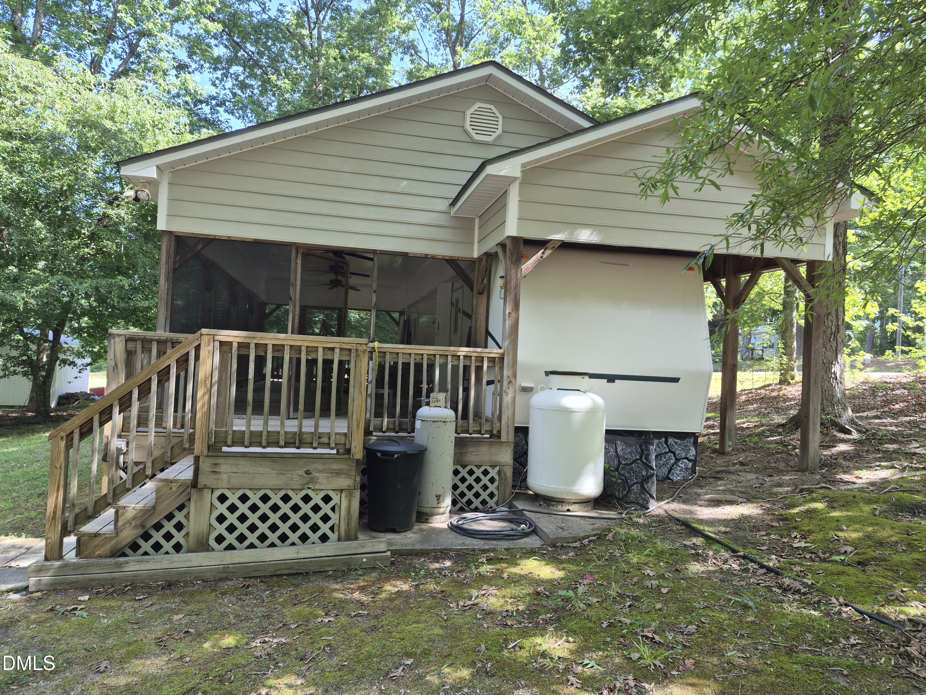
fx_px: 615
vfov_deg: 58.9
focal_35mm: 23
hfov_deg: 73.9
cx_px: 463
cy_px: 348
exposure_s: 1/180
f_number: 1.8
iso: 32
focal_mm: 5.4
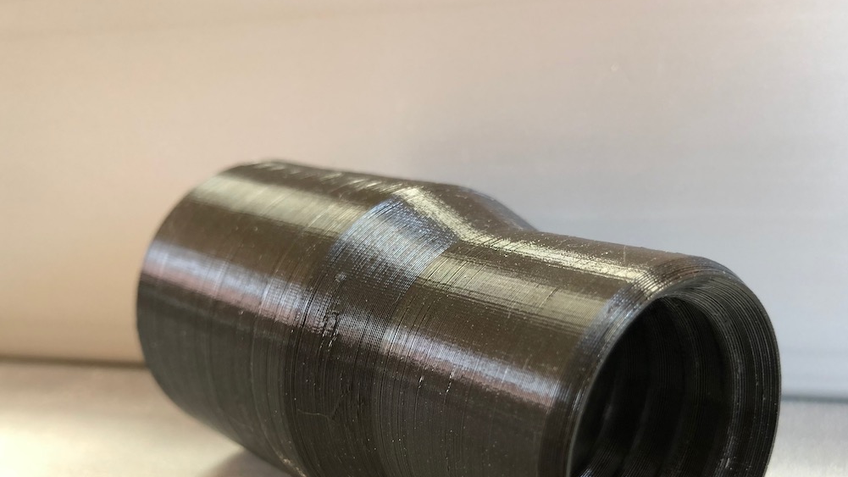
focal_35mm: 39
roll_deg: +3.4
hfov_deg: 51.4
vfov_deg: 30.0
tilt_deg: -19.5
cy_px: 348
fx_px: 877
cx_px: 488
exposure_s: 1/17
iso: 50
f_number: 1.8
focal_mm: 4
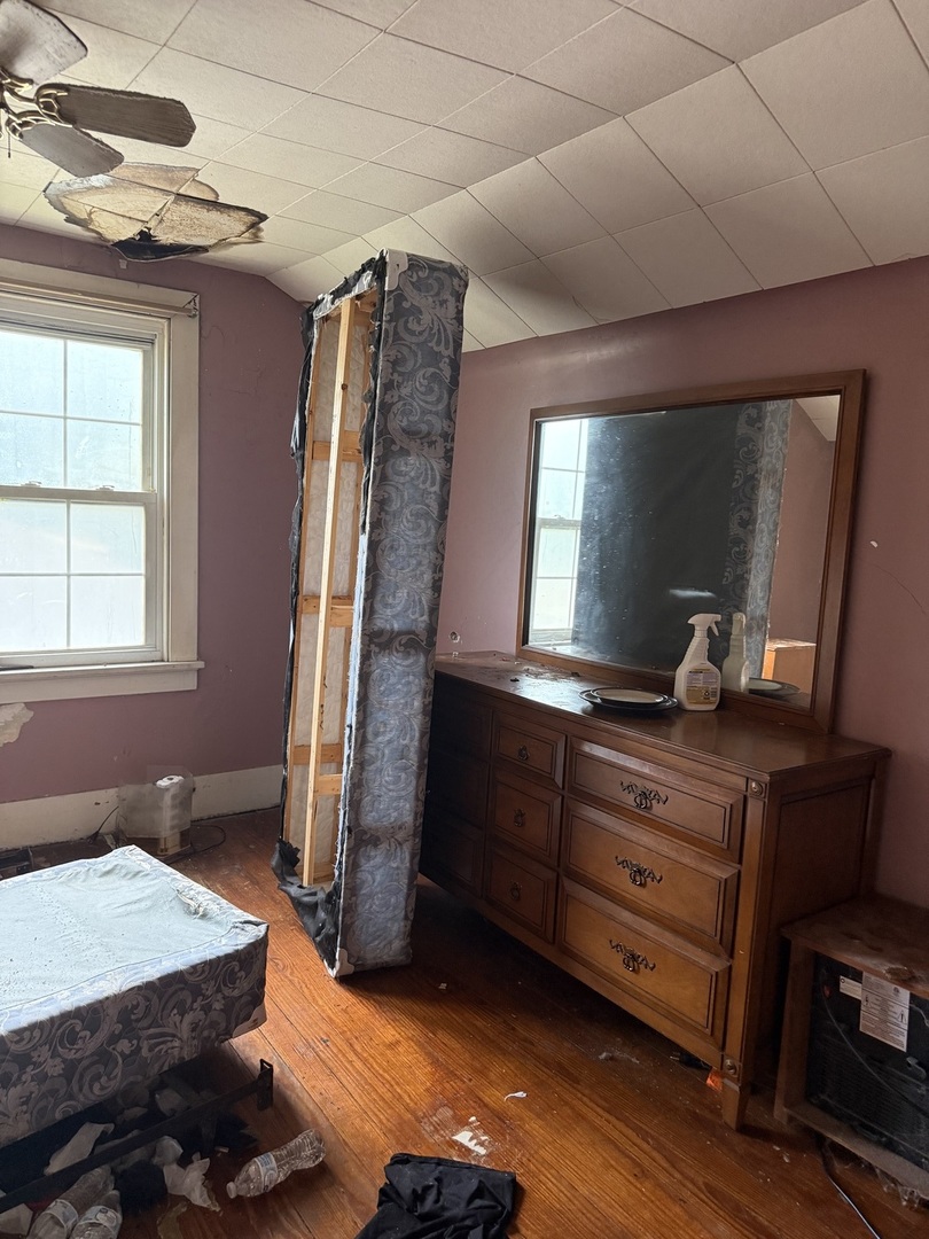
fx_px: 859
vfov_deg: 71.6
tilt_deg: -6.1
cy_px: 620
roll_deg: -3.7
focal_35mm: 24
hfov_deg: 56.8
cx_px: 464
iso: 320
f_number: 1.78
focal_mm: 6.76
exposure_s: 1/60
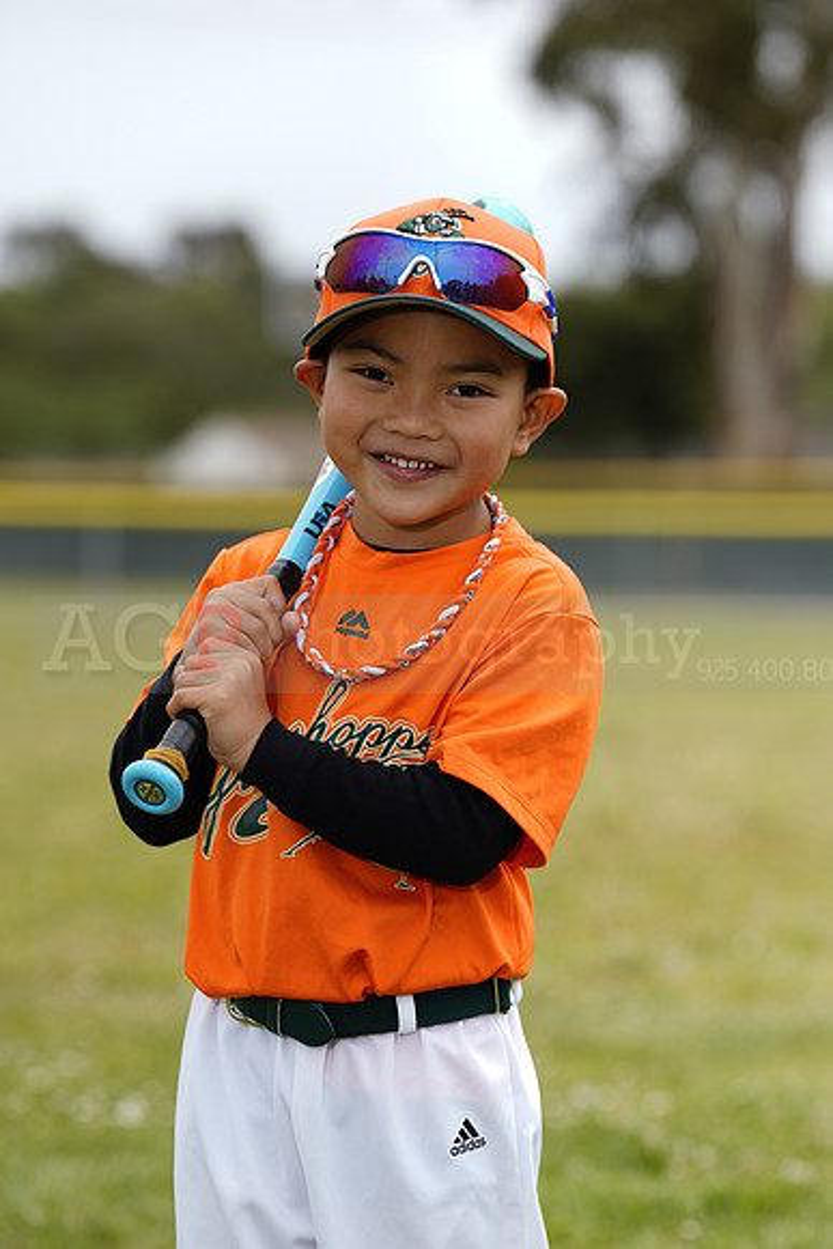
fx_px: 6417
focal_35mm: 185
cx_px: 416
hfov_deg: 7.4
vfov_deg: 11.1
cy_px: 624
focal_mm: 185
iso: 50
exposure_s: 1/250
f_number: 5.6
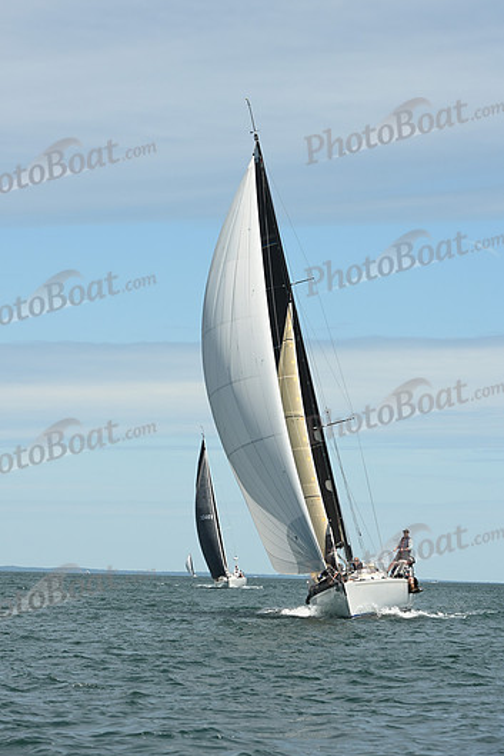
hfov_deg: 9.3
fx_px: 3106
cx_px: 231
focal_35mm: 148
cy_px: 354
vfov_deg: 13.9
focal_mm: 135
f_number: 9
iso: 320
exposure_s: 1/1000
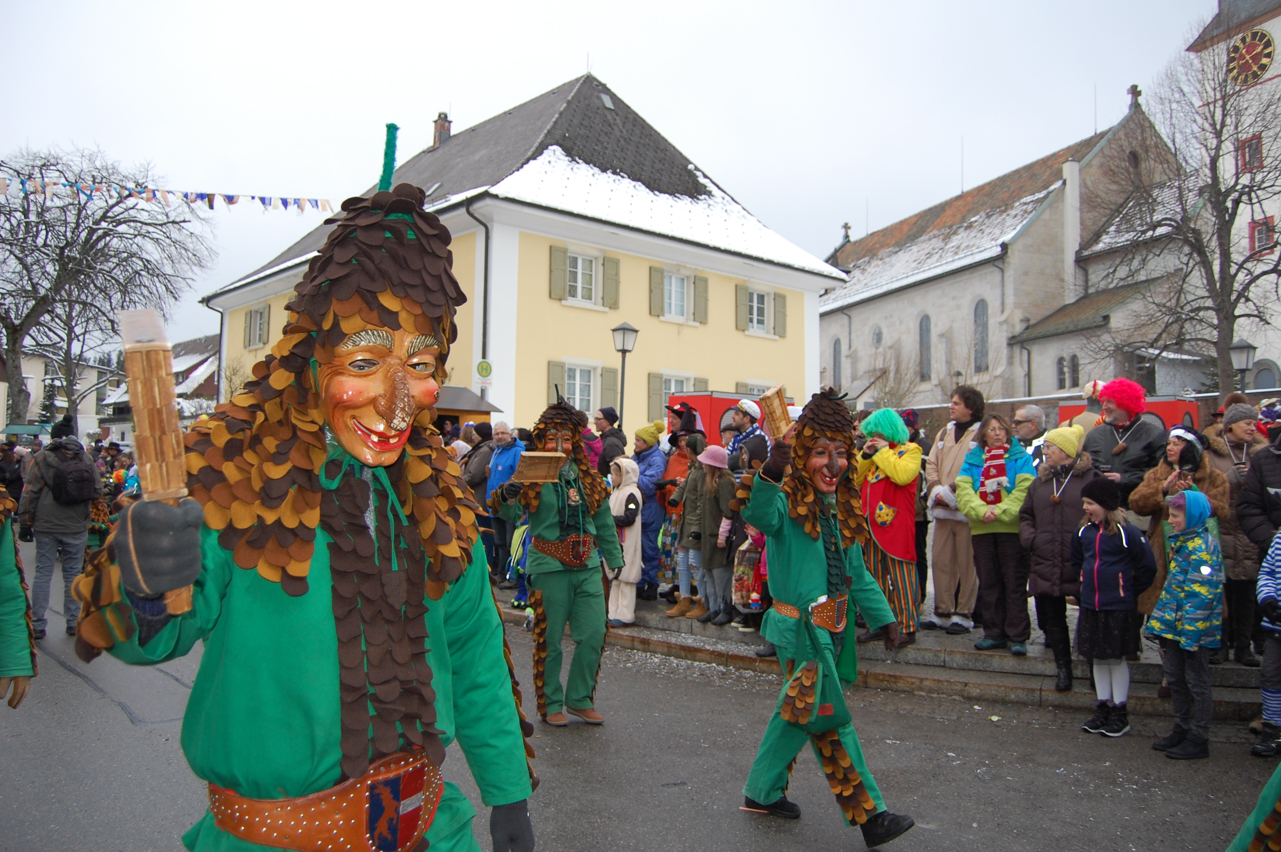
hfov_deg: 67.4
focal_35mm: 27
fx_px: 960
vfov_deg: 47.8
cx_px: 640
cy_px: 426
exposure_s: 1/500
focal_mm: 18
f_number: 4
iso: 400
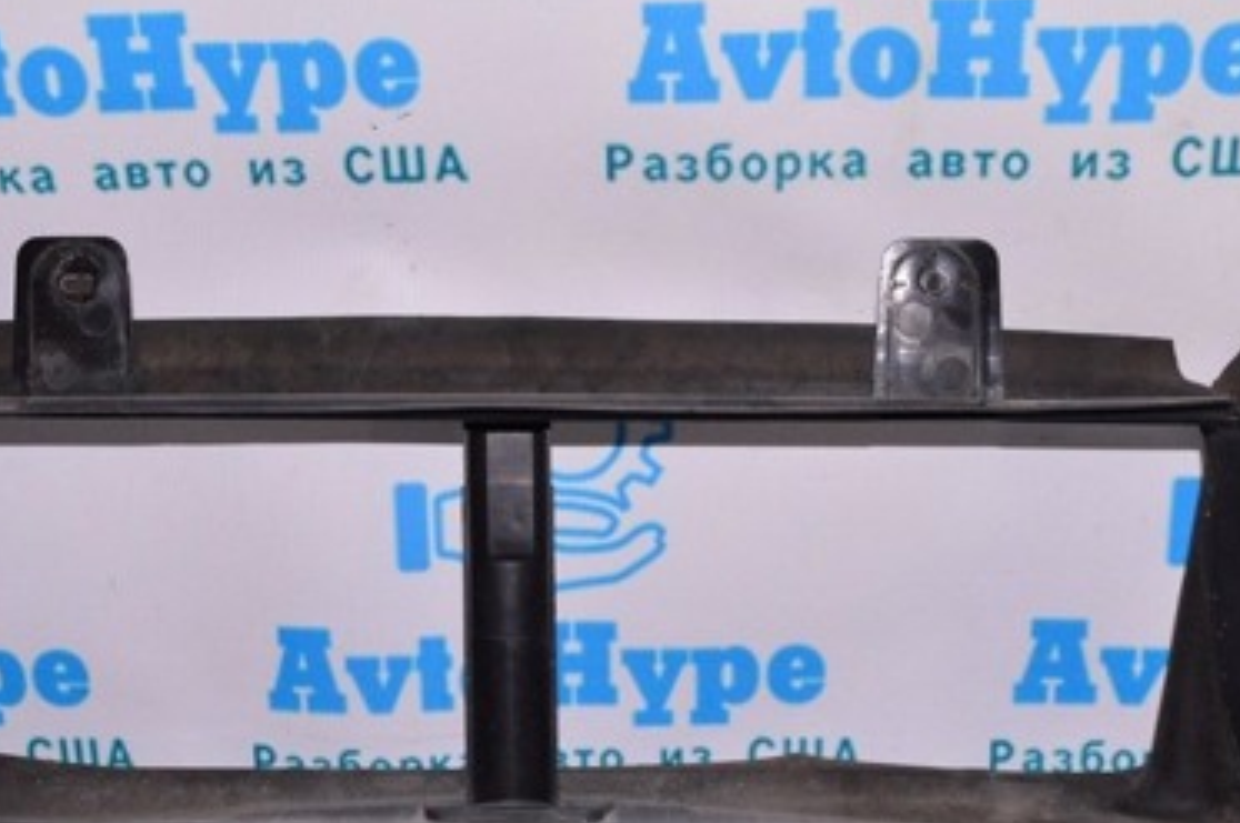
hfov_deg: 32.4
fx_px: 2133
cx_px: 560
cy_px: 585
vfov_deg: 21.7
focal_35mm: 62
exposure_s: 1/200
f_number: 8
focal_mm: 24
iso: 1600
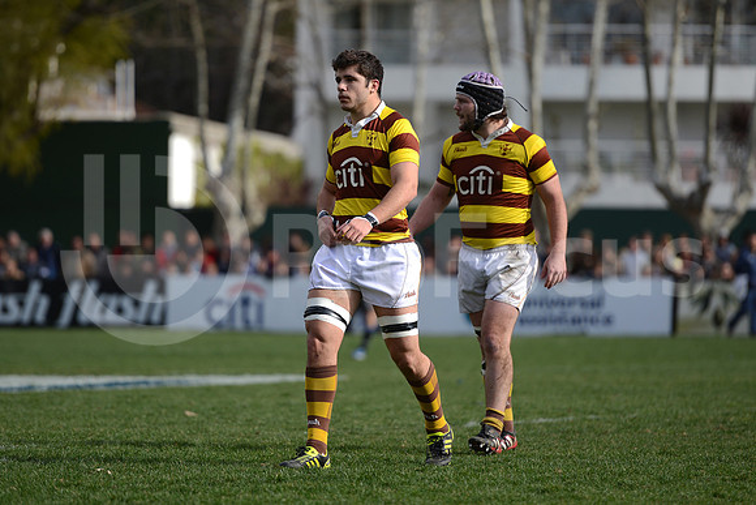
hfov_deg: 10.5
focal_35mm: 195
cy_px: 252
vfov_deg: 7.0
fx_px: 4096
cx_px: 378
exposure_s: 1/2000
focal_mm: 195
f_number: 2.8
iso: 250
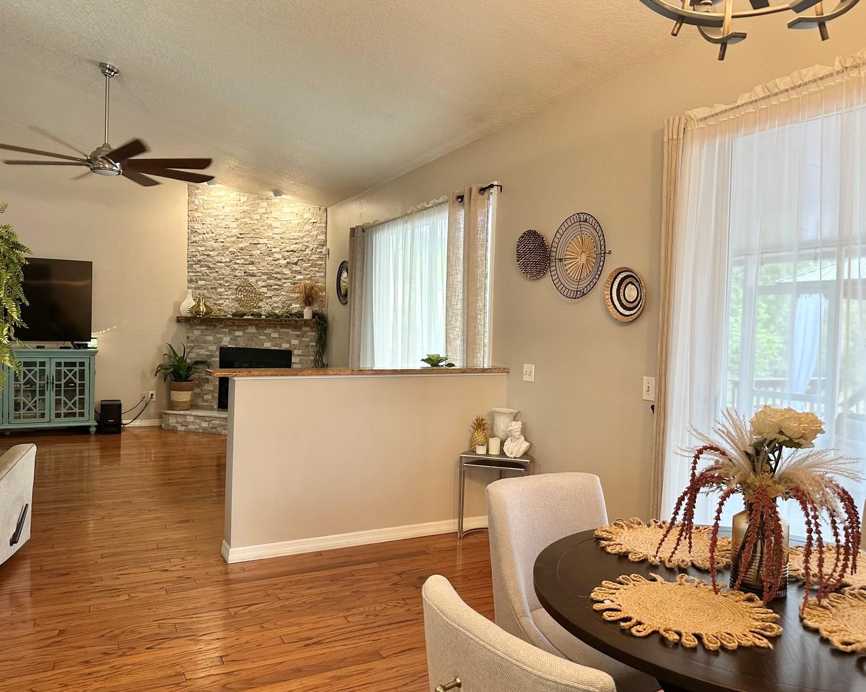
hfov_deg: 66.0
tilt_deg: -1.0
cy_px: 342
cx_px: 441
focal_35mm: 26
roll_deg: -1.9
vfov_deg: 54.9
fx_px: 666
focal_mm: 6.86
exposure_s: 1/60
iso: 160
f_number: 1.78
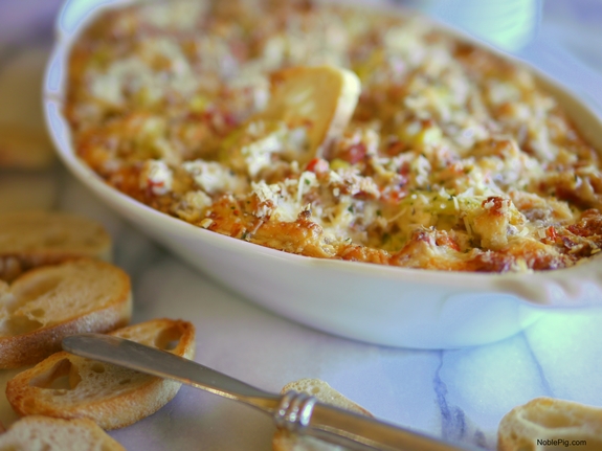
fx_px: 869
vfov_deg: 29.1
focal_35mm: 50
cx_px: 301
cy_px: 226
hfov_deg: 38.2
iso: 100
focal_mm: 25
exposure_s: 1/160
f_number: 1.6
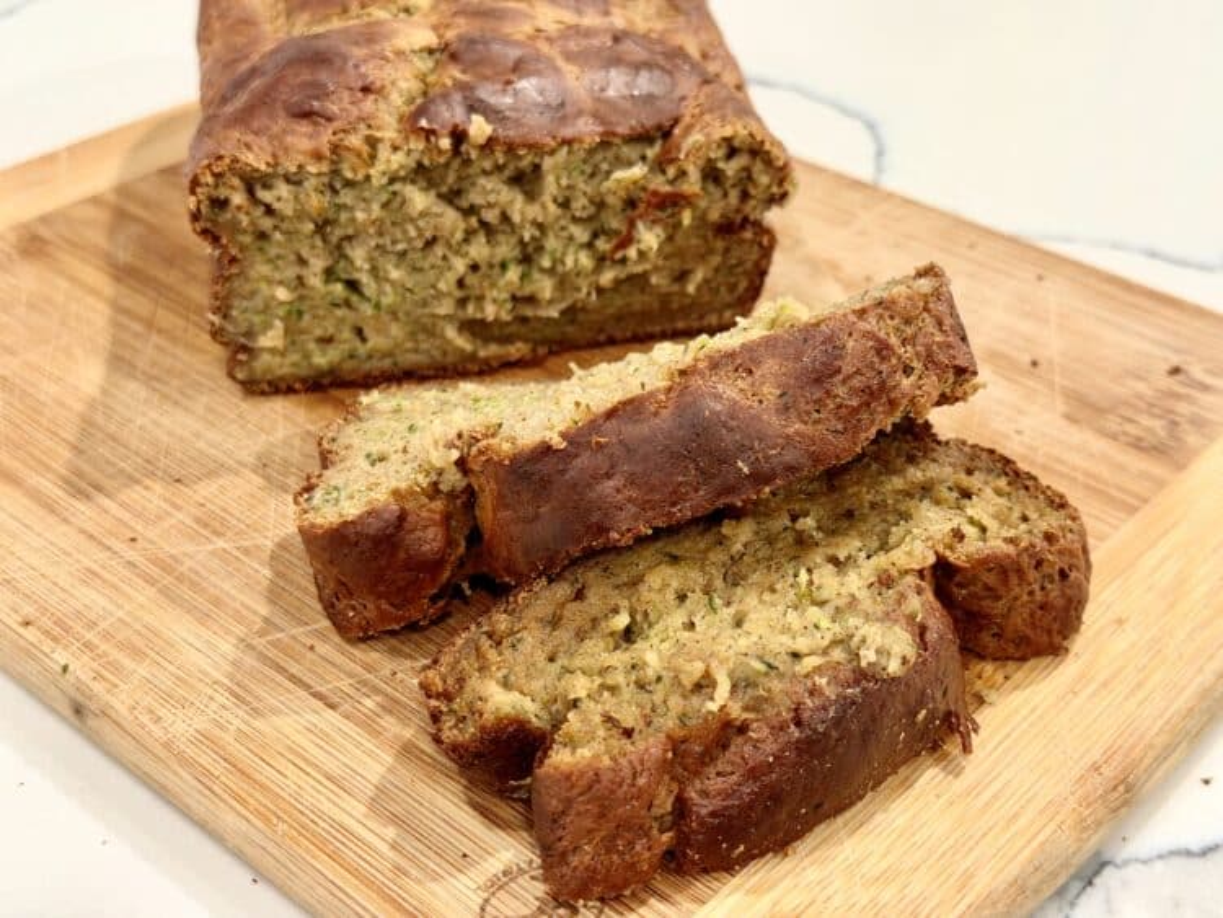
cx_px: 612
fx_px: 1696
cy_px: 459
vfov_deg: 30.3
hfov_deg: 39.6
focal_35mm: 48
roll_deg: -2.0
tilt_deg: -36.0
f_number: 1.78
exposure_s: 1/40
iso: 320
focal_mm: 6.76
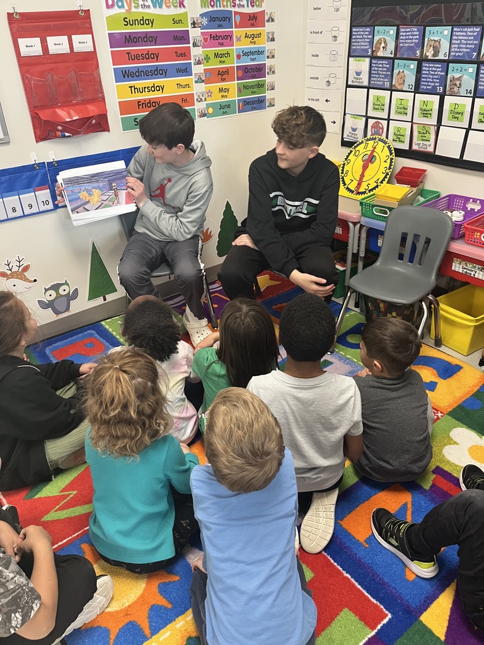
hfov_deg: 53.1
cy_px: 322
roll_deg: +2.1
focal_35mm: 26
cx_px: 242
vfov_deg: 67.3
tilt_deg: -30.6
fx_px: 485
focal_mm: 5.1
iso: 160
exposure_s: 1/60
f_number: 1.6
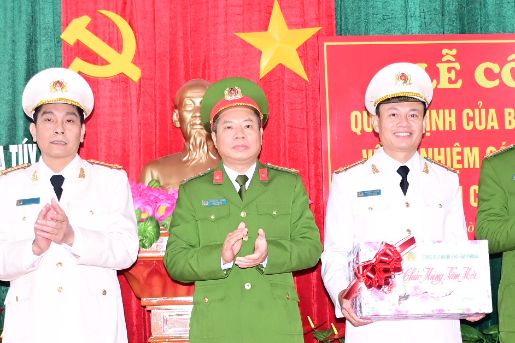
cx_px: 279
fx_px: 1016
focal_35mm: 71
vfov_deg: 19.0
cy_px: 265
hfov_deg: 28.4
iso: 1600
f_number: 5
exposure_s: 1/200
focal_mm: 23
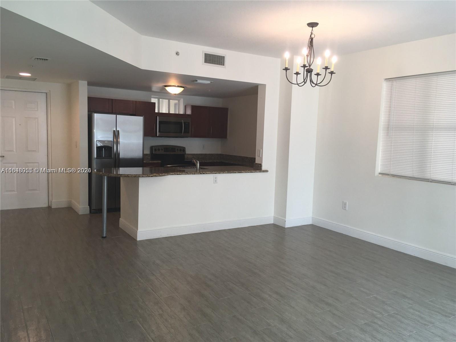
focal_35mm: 29
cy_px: 171
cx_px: 228
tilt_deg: -4.9
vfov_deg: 48.2
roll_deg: -1.0
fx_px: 382
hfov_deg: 61.7
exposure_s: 1/30
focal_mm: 4.15
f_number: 2.2
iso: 25
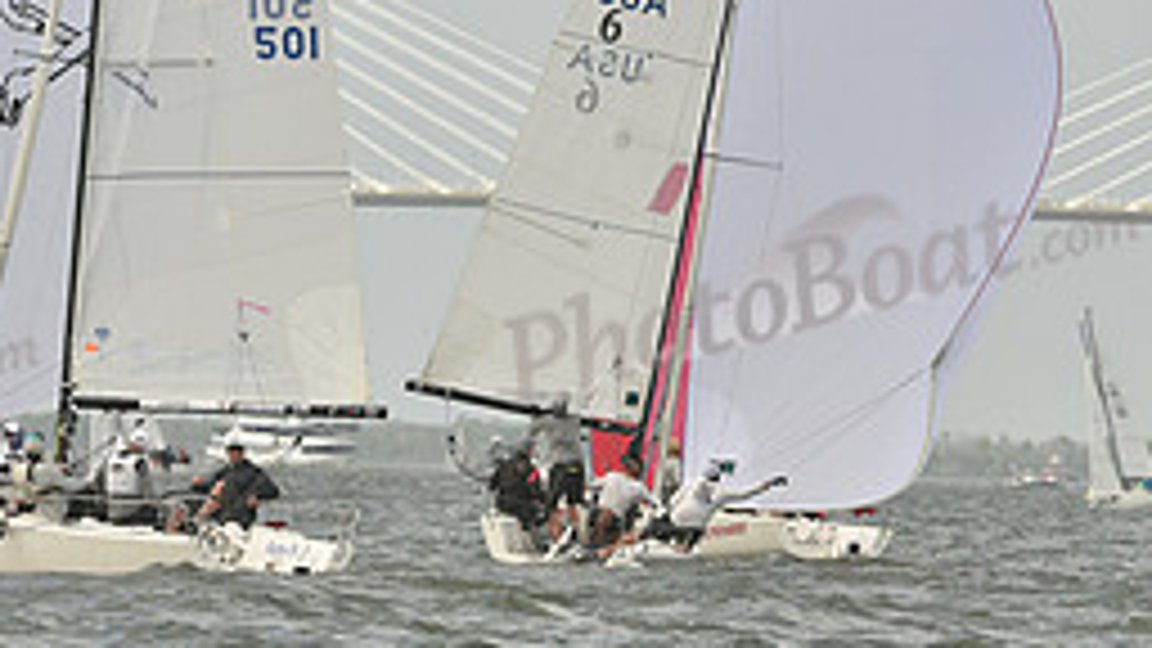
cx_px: 274
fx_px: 24682
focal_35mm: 808
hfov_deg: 2.7
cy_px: 119
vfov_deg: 1.5
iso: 320
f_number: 7.1
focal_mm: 340
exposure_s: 1/1250
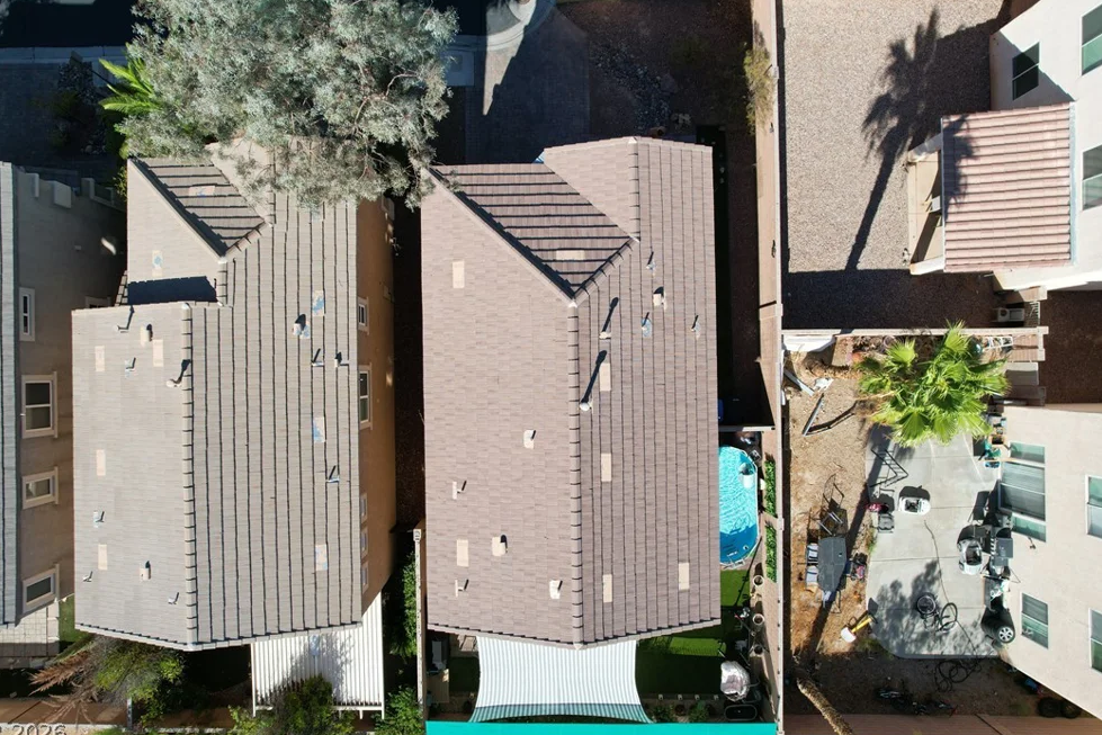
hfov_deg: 76.1
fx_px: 704
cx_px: 530
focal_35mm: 23
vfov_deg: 55.1
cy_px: 364
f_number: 2.8
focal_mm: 8.38
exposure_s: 1/2000
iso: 120
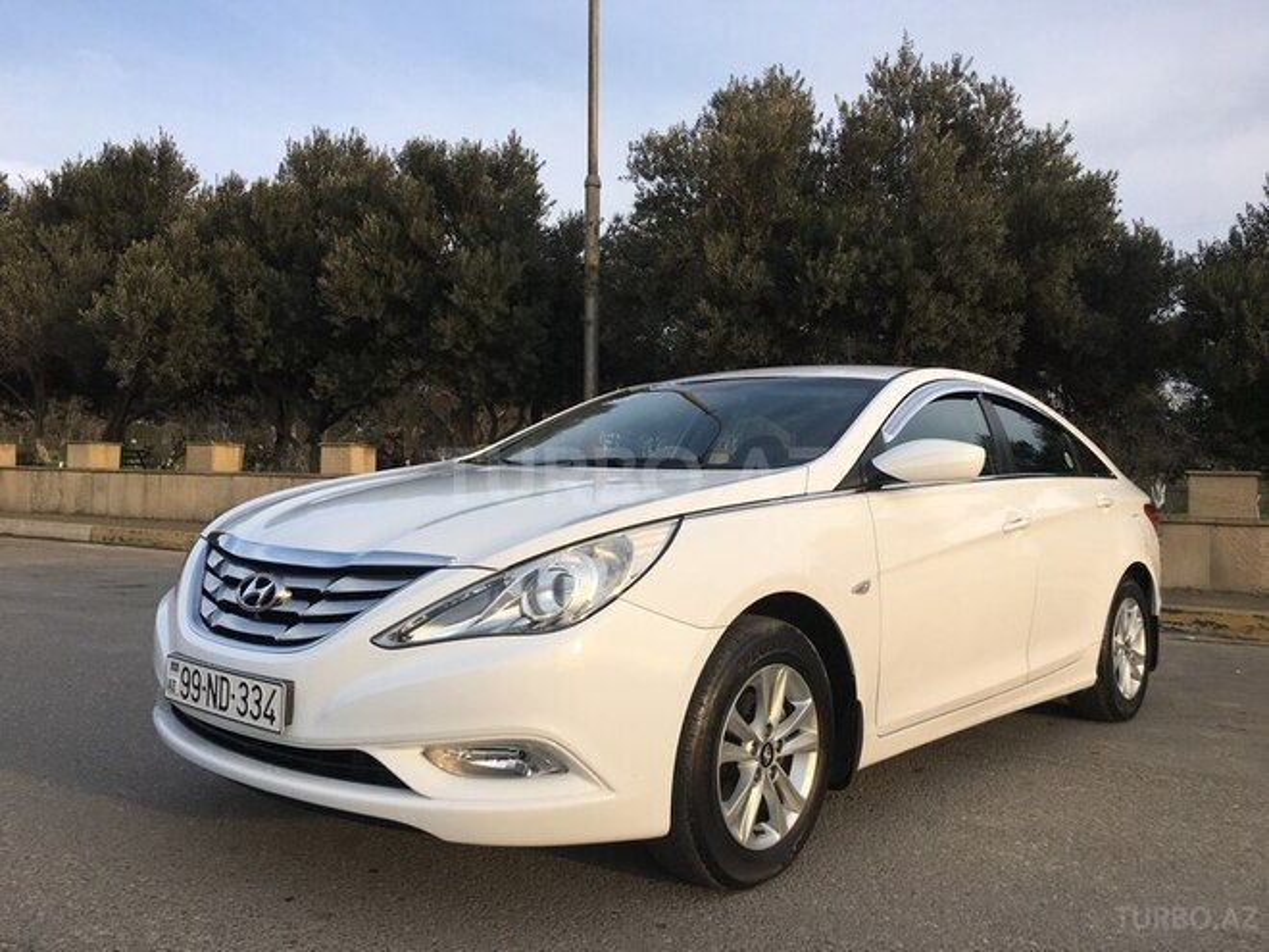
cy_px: 476
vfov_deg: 48.2
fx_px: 1063
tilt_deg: +2.9
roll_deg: -0.8
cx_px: 634
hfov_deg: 61.7
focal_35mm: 29
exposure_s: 1/801
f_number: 2.2
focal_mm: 4.15
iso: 25
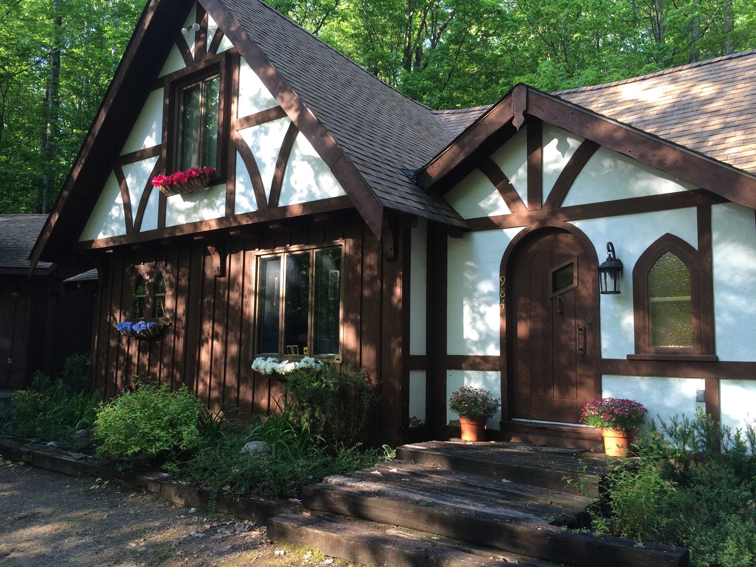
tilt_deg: +8.3
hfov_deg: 61.7
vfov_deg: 48.2
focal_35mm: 29
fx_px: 633
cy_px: 284
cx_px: 378
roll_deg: -1.8
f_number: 2.2
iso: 64
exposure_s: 1/120
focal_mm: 4.15
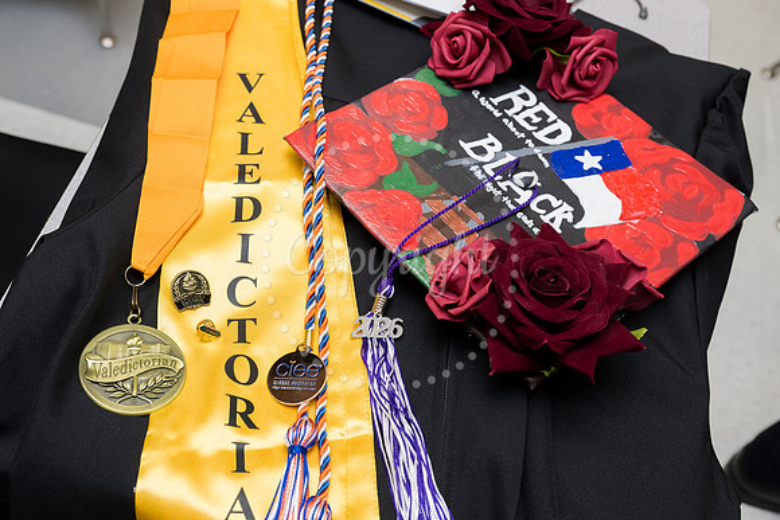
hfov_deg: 43.5
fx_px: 976
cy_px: 260
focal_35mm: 45
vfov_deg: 29.8
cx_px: 390
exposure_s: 1/160
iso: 1250
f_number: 6.3
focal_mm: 42
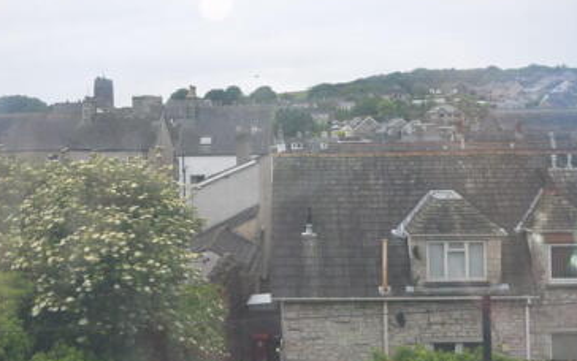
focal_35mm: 55
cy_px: 123
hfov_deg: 36.9
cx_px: 299
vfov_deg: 23.5
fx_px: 865
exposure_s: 1/160
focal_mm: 20
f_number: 6.3
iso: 100
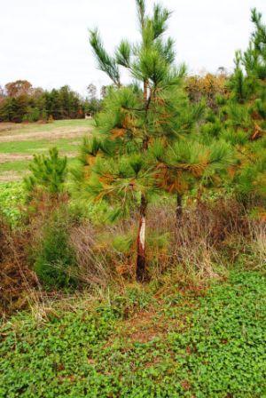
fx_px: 398
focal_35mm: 36
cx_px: 133
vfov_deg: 53.1
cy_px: 199
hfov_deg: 37.0
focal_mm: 24
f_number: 6.3
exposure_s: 1/160
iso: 100
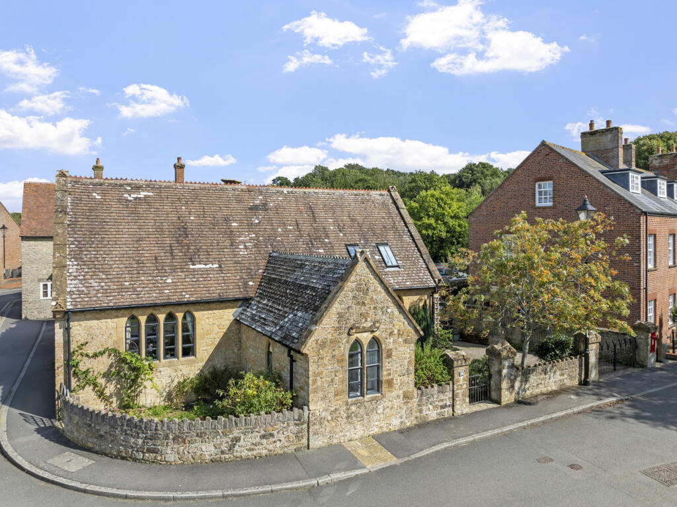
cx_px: 338
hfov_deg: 71.6
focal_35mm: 24
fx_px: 469
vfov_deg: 56.8
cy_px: 254
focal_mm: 12.29
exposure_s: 1/400
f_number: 2.8
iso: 110
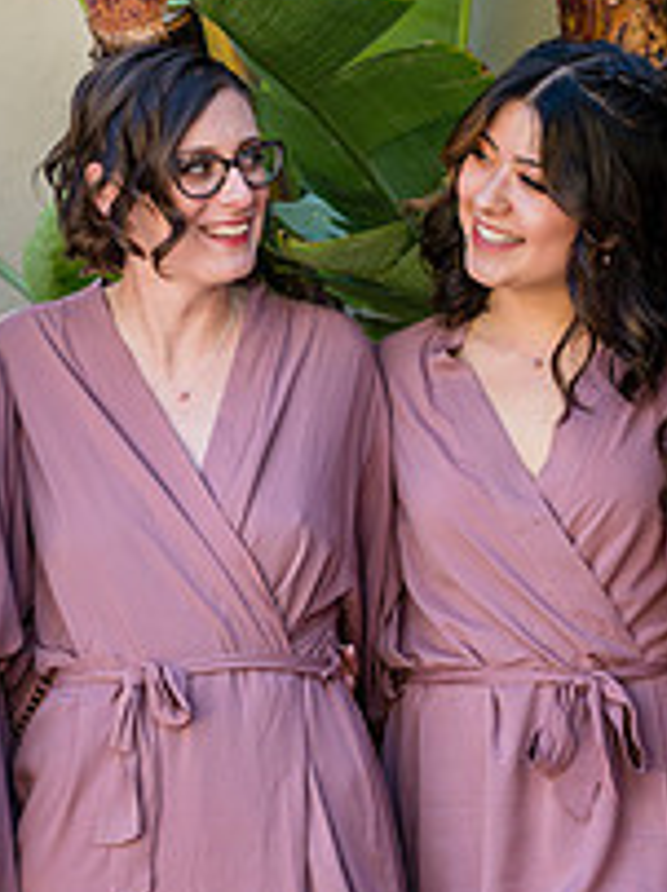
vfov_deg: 13.4
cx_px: 204
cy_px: 446
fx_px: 3810
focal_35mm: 148
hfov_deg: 10.0
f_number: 2.8
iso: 200
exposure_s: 1/640
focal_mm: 50
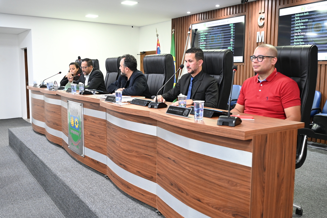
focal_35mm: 34
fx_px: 304
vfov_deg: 39.4
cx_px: 164
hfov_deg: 56.5
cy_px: 109
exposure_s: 1/80
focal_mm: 33.5
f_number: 4
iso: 3200
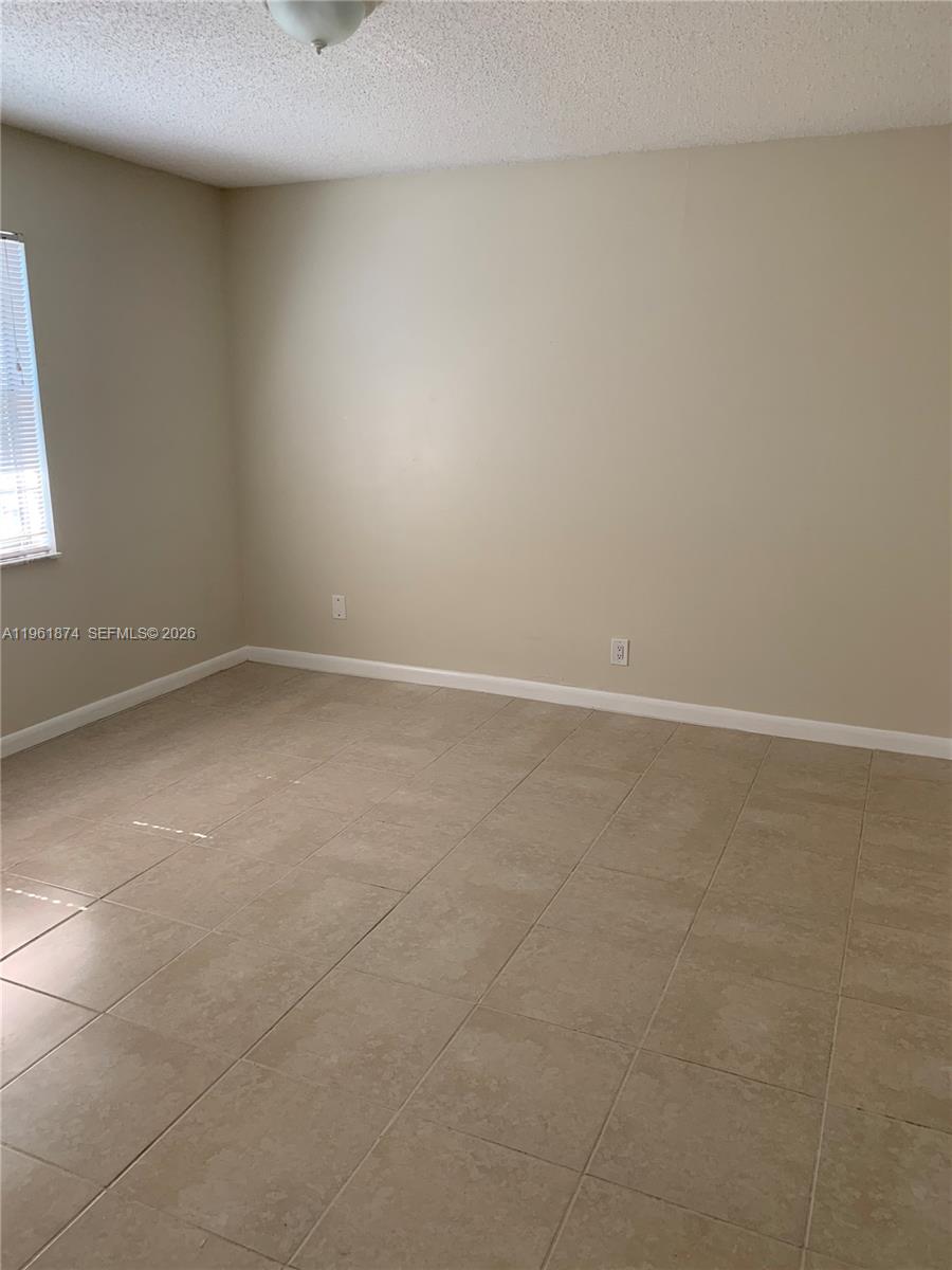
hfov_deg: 53.1
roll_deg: +0.1
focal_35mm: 26
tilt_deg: -14.0
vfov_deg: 67.3
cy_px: 635
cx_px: 476
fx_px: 953
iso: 64
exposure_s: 1/121
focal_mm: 4.25
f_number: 1.8
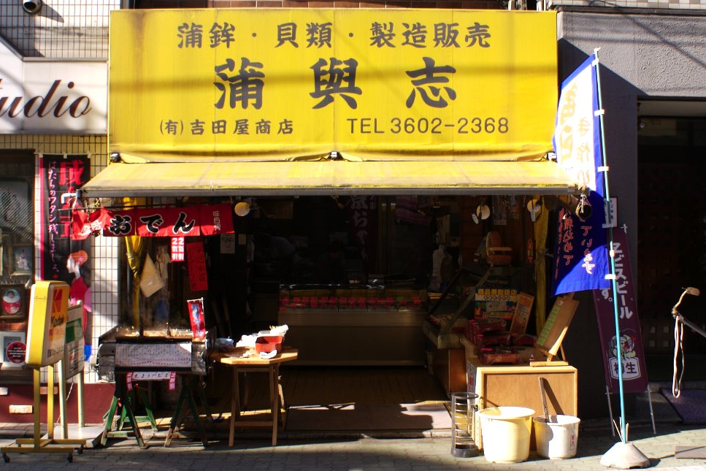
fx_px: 608
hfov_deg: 60.3
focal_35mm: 31
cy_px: 235
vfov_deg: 42.3
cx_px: 349
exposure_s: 1/60
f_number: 9
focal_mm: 20
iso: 100
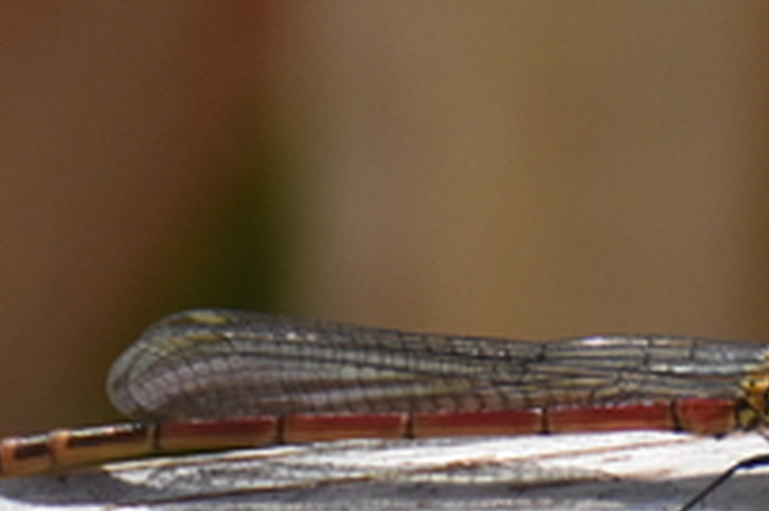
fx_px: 45504
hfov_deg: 1.0
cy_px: 117
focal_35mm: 2132
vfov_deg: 0.6
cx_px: 614
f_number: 8
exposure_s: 1/4000
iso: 800
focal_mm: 300
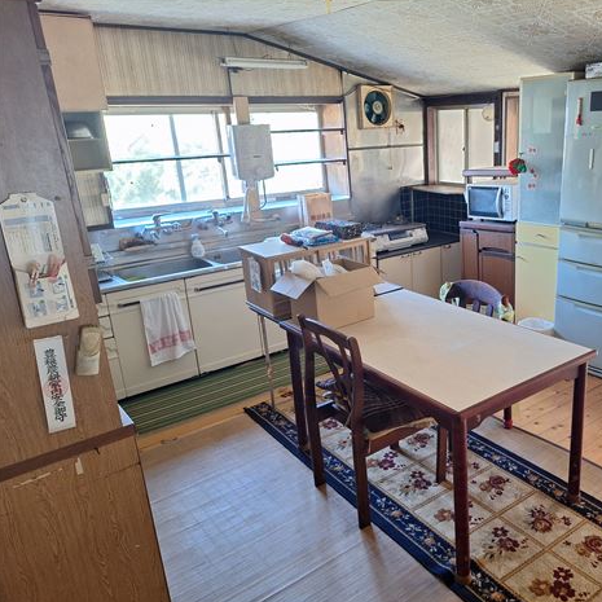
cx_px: 409
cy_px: 304
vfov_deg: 57.3
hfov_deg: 55.9
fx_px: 551
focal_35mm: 28
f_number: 1.8
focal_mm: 5.54
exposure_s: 1/30
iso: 320
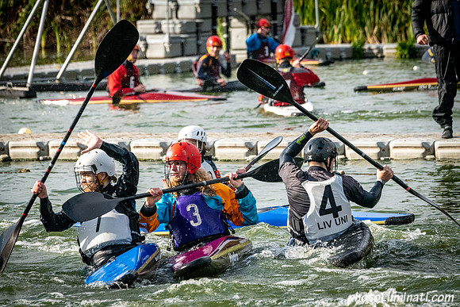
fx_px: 4217
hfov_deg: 6.2
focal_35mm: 330
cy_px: 154
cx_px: 230
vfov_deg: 4.2
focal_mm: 330
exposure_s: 1/3200
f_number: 10
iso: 2500
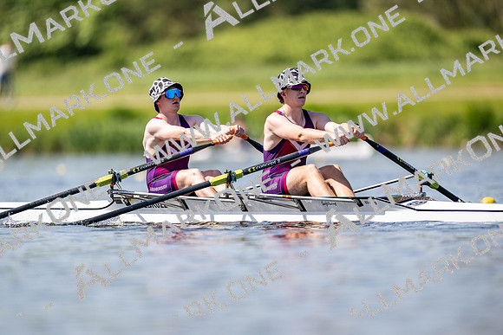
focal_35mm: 600
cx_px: 252
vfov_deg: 2.3
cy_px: 168
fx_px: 8385
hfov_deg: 3.4
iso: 250
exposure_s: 1/2500
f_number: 4
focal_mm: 600
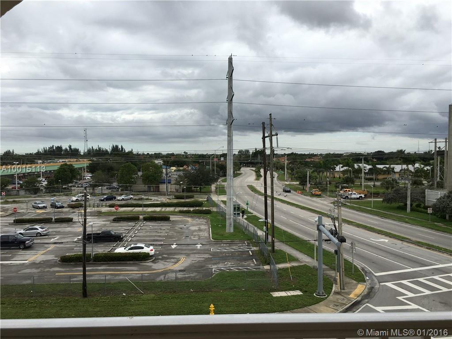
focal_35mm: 29
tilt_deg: -2.0
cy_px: 170
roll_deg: +0.3
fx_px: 379
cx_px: 226
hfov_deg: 61.7
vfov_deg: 48.2
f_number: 2.2
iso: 25
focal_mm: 4.15
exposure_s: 1/1099
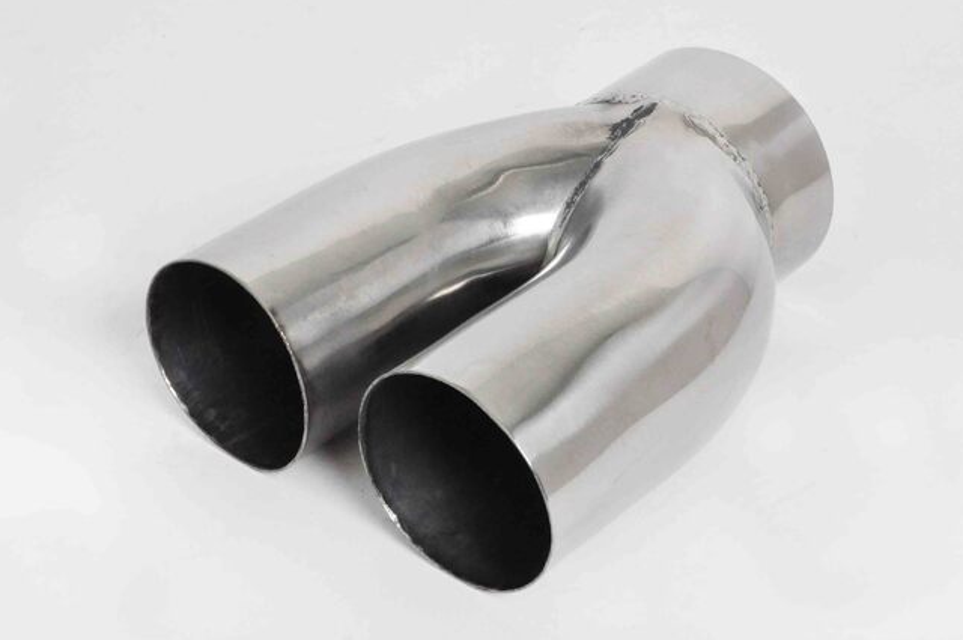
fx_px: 2404
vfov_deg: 15.1
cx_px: 454
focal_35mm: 90
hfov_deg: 22.6
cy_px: 309
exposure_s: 1/200
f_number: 20
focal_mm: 48
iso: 3200
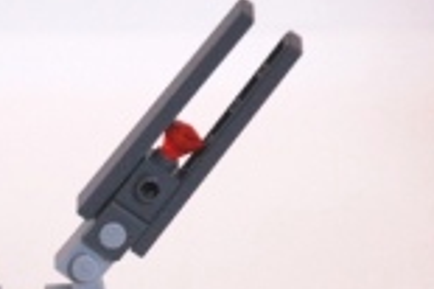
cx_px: 25
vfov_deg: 2.8
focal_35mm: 485
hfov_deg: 4.3
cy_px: 348
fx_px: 5841
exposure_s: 1/125
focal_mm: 112
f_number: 5.6
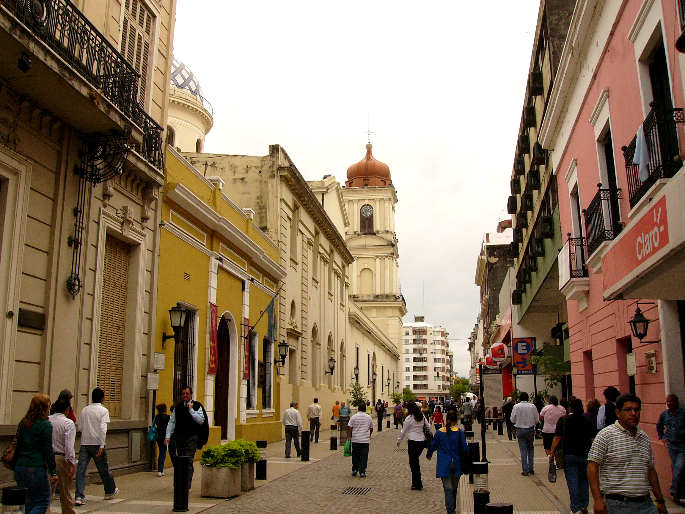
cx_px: 342
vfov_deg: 39.7
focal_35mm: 36
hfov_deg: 51.4
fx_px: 712
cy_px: 257
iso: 100
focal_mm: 6
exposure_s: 1/640
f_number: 5.2
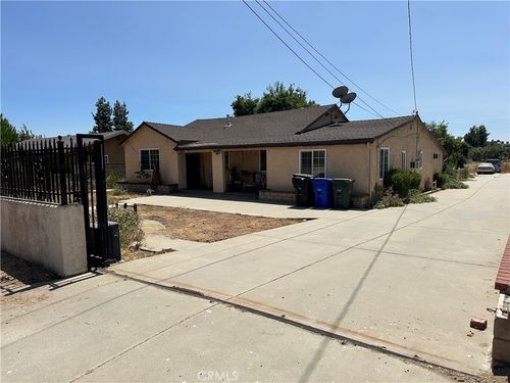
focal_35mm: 24
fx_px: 354
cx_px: 255
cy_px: 192
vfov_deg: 56.8
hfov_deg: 71.6
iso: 80
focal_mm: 6.86
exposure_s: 1/6623
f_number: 1.78
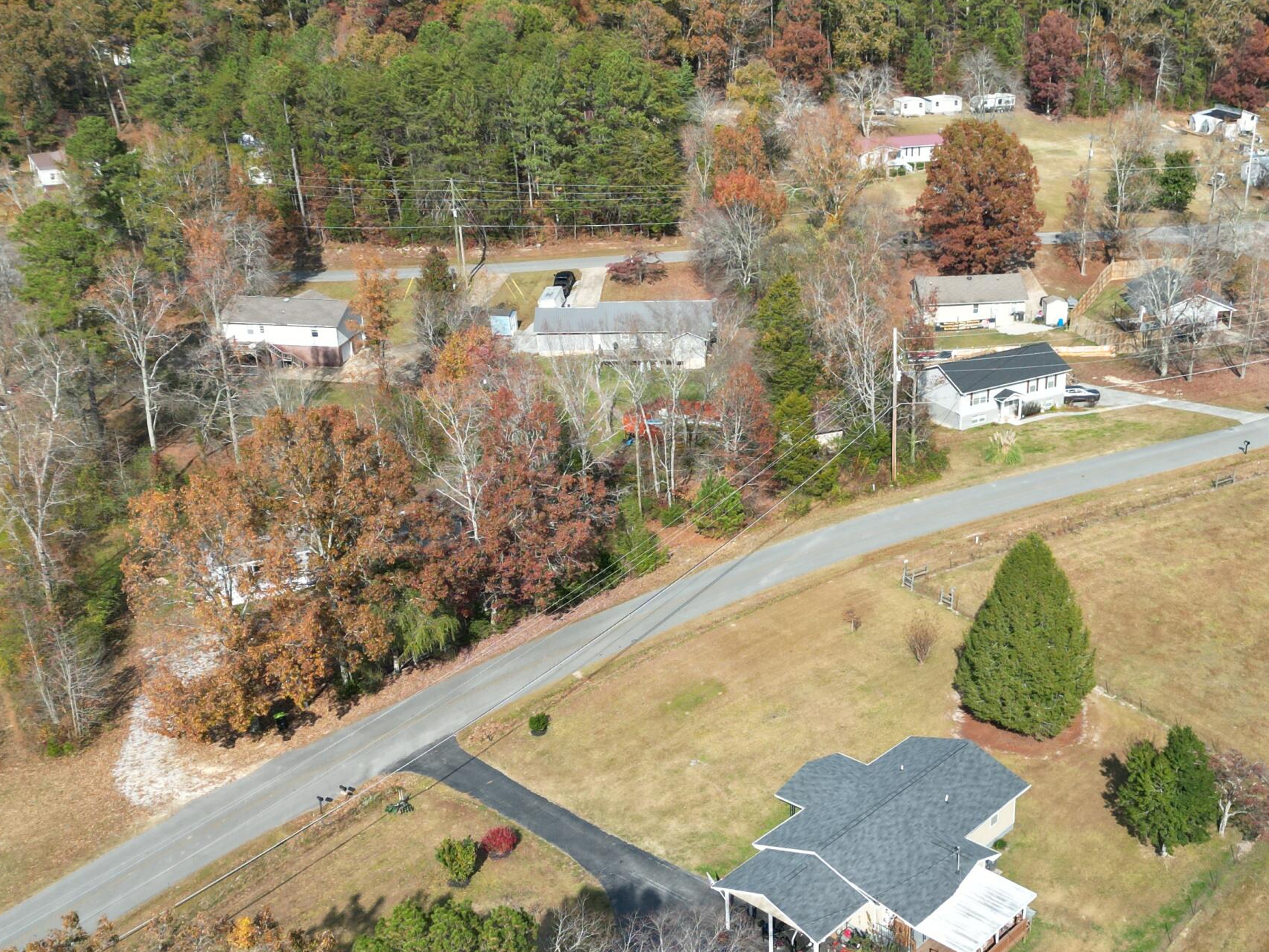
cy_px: 543
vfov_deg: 34.3
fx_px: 1540
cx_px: 864
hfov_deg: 44.0
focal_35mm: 42
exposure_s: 1/2000
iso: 100
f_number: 1.7
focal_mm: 6.72
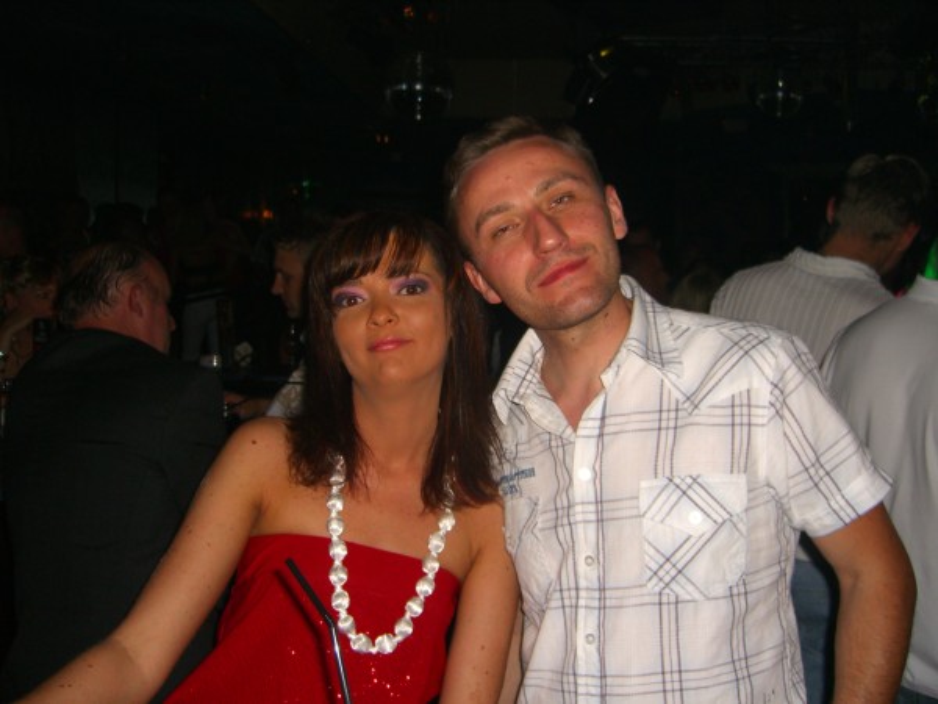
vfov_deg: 37.7
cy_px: 352
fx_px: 1030
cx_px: 469
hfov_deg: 49.0
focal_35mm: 38
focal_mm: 7.9
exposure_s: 1/60
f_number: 2.8
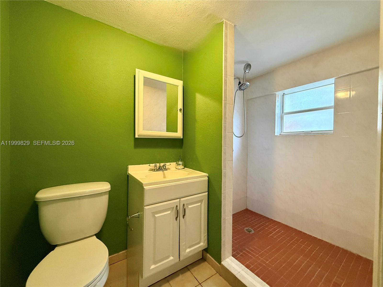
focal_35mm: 14
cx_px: 192
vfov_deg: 85.7
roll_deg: -1.0
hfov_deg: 102.1
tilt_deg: +0.5
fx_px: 155
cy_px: 144
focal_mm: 2.22
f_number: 2.2
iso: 500
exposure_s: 1/60
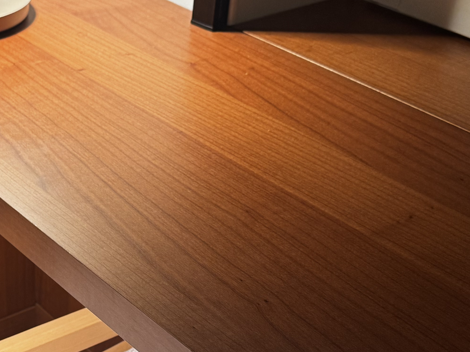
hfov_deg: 27.1
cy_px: 346
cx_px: 35
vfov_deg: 20.7
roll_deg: +0.2
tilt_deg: -39.3
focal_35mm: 69
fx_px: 937
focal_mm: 6.76
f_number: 1.78
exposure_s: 1/100
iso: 200
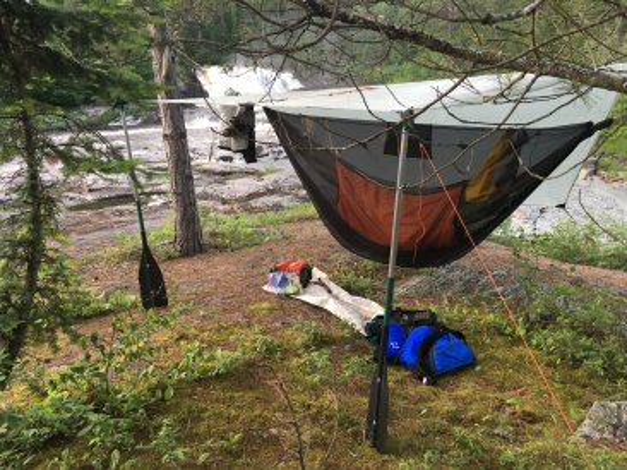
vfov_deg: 48.2
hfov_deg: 61.7
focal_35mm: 29
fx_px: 525
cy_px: 235
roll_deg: +1.8
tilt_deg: -15.7
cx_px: 314
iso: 25
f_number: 2.2
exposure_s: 1/30
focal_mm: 4.15
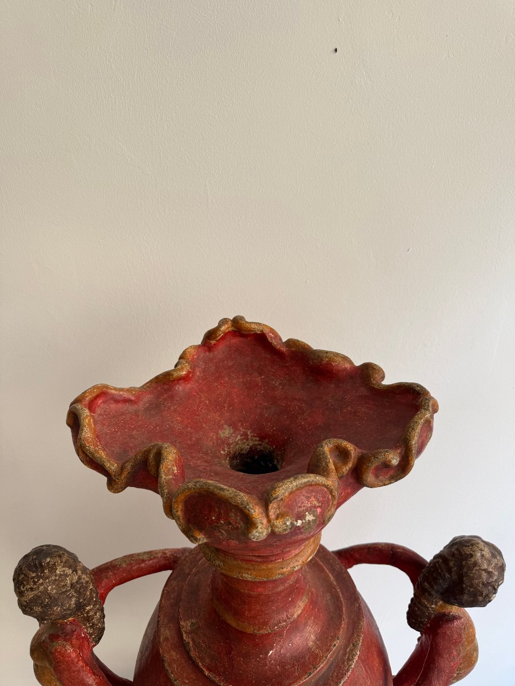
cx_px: 258
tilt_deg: -31.9
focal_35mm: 24
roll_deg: +0.1
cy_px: 343
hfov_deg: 56.8
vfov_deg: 71.6
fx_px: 476
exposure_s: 1/250
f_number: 1.78
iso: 64
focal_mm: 6.76
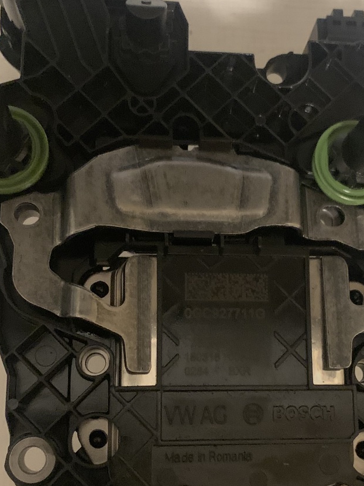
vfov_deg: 40.2
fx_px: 659
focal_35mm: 47
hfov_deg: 30.8
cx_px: 222
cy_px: 303
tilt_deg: -80.8
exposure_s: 1/27
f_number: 1.8
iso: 800
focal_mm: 4.25
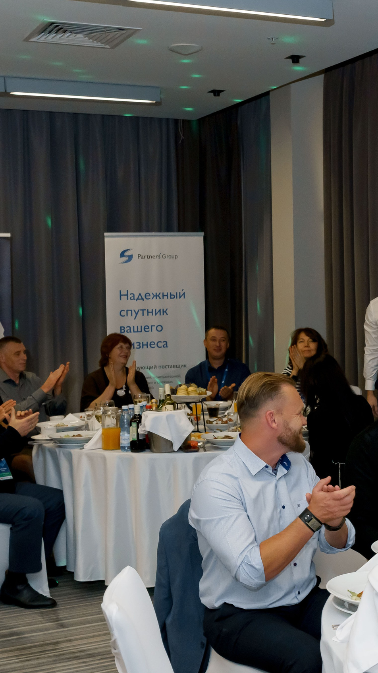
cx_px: 322
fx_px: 1016
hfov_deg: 20.7
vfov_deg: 36.6
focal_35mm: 57
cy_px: 338
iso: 3200
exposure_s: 1/125
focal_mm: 35
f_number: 5.6
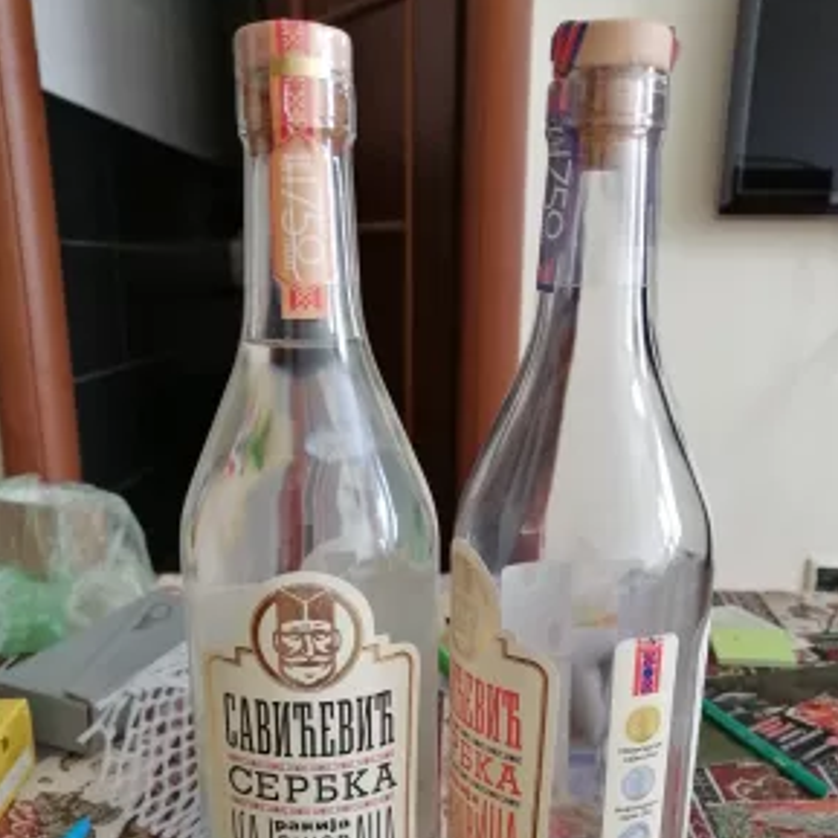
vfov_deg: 48.9
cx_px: 426
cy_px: 560
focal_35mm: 33
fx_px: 904
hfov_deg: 49.7
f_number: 1.8
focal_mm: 3.62
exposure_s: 1/33.3
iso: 160
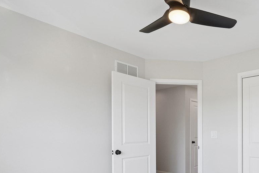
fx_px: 201
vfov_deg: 44.3
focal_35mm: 28
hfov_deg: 60.6
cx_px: 204
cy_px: 137
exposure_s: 1/100
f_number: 9
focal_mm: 17
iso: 400
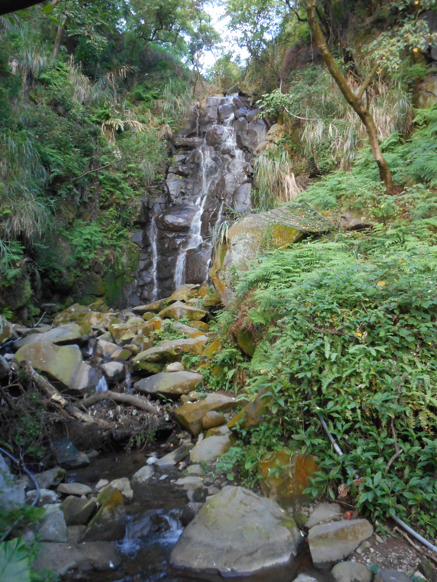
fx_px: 488
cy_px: 291
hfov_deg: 48.2
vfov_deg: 61.7
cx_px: 218
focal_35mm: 29
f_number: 4
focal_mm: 5.2
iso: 360
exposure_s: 1/30
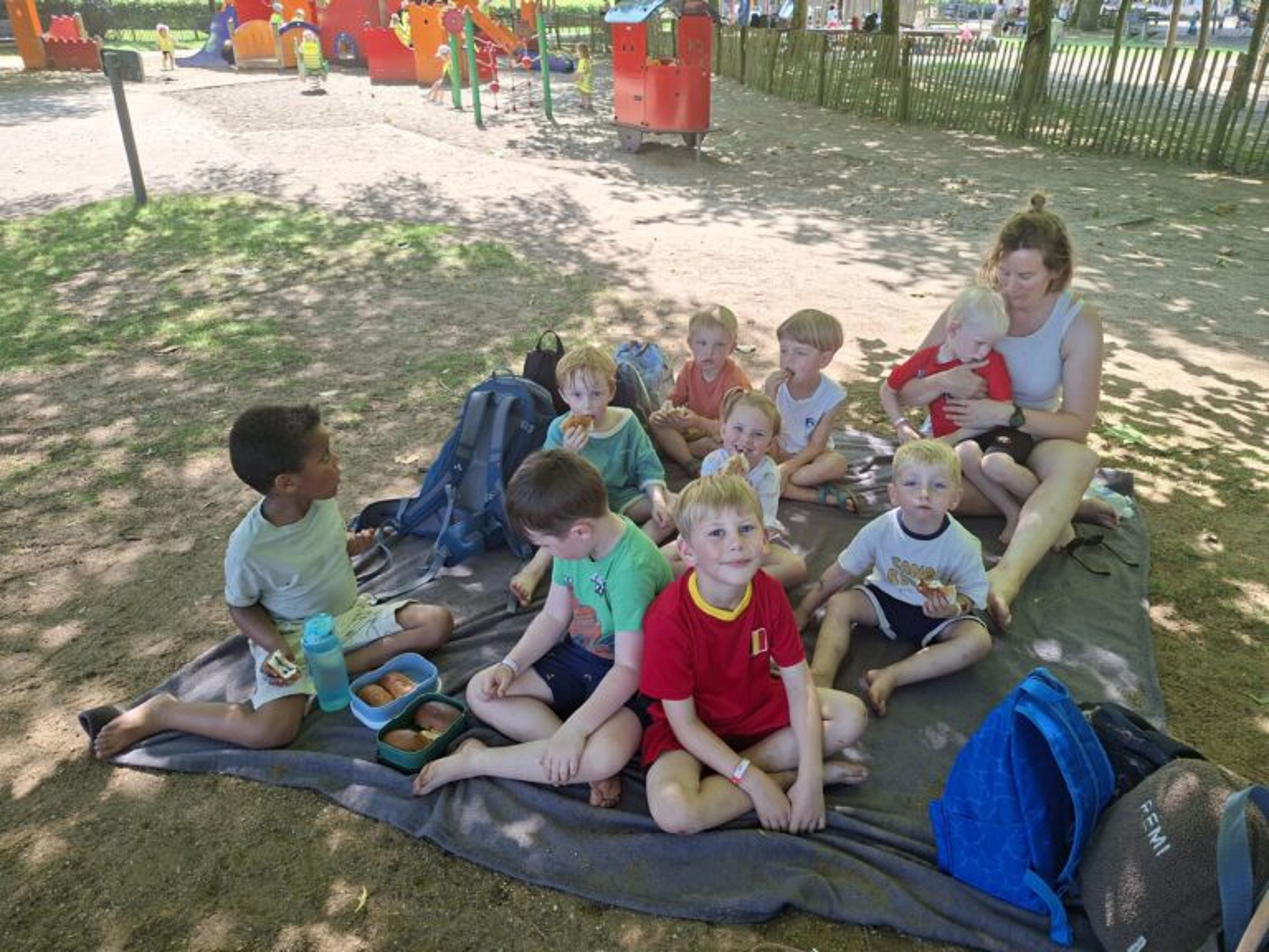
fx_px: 843
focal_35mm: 23
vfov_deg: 58.9
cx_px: 634
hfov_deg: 73.9
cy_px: 476
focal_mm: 5.54
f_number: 1.8
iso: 50
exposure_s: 1/158
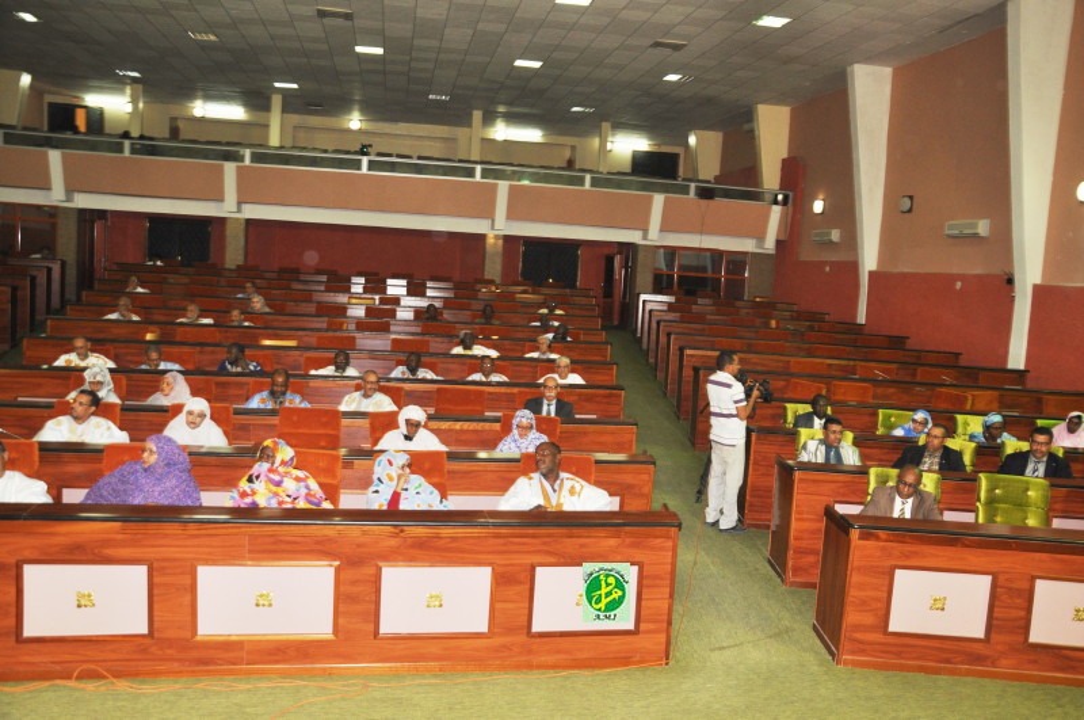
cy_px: 360
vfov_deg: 41.6
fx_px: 947
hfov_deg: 59.6
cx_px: 542
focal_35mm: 32
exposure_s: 1/60
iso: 400
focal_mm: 21
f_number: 5.6
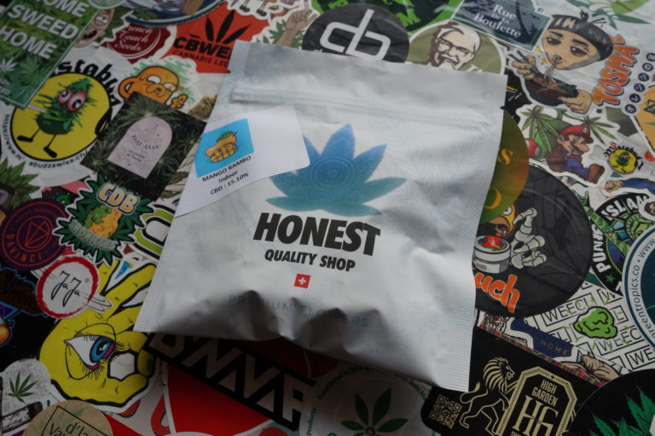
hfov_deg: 62.0
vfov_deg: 43.6
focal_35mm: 30
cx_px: 328
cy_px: 218
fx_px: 545
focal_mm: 20
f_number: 7.1
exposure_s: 1/160
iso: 800
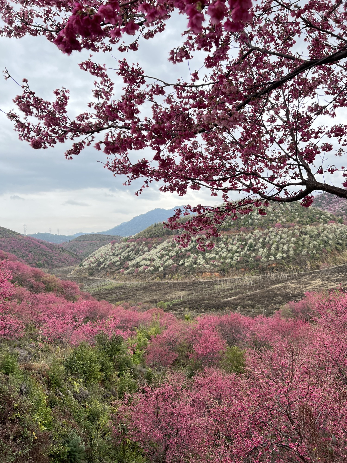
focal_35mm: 26
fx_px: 348
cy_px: 232
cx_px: 174
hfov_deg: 53.1
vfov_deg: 67.3
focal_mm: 5.7
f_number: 1.5
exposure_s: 1/639
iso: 50
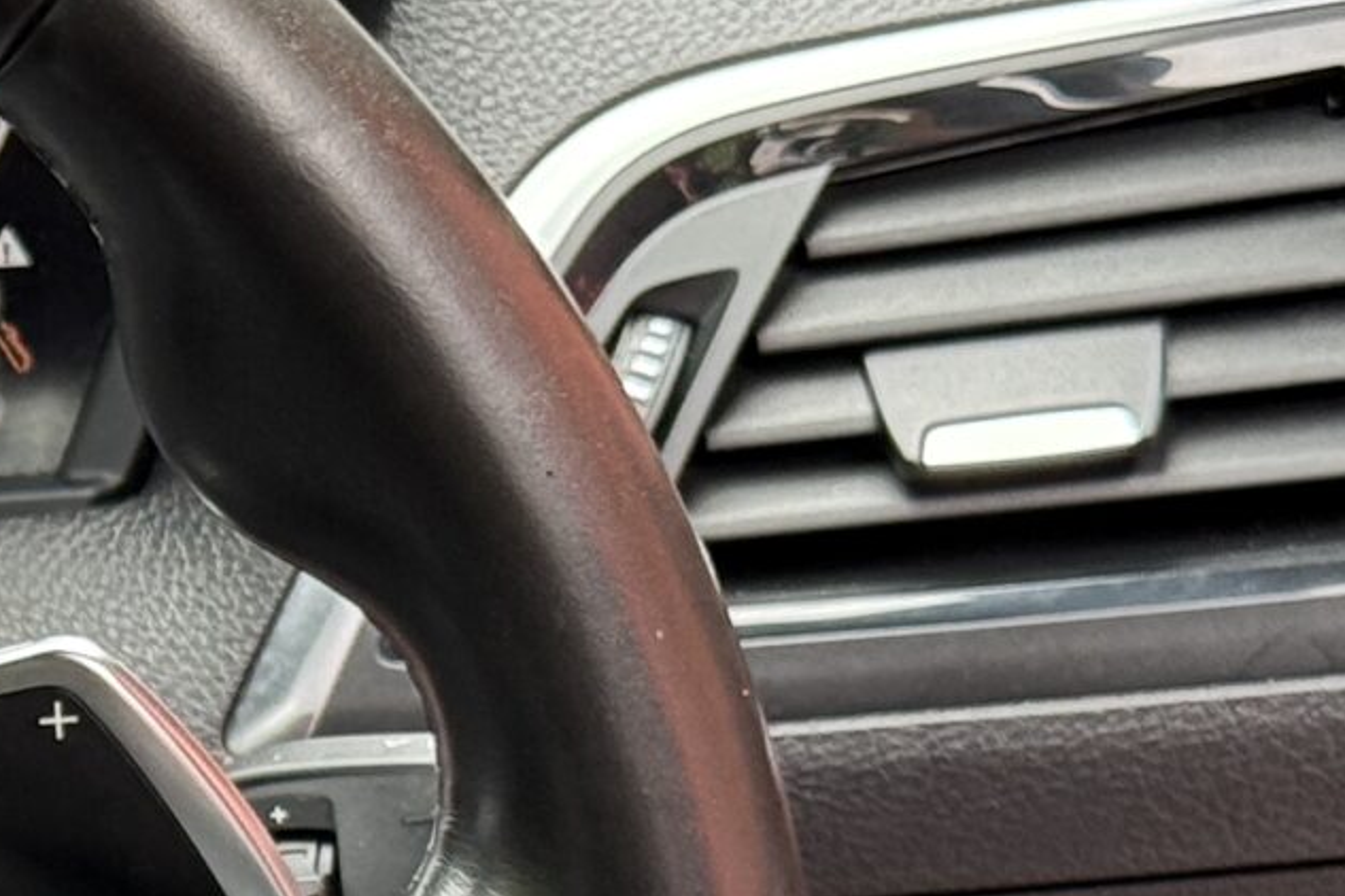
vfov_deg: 6.7
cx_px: -1052
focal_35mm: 202
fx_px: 7546
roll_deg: +1.0
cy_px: 1308
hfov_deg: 9.7
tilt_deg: -28.9
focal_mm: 6.76
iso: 200
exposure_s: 1/113
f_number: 1.78
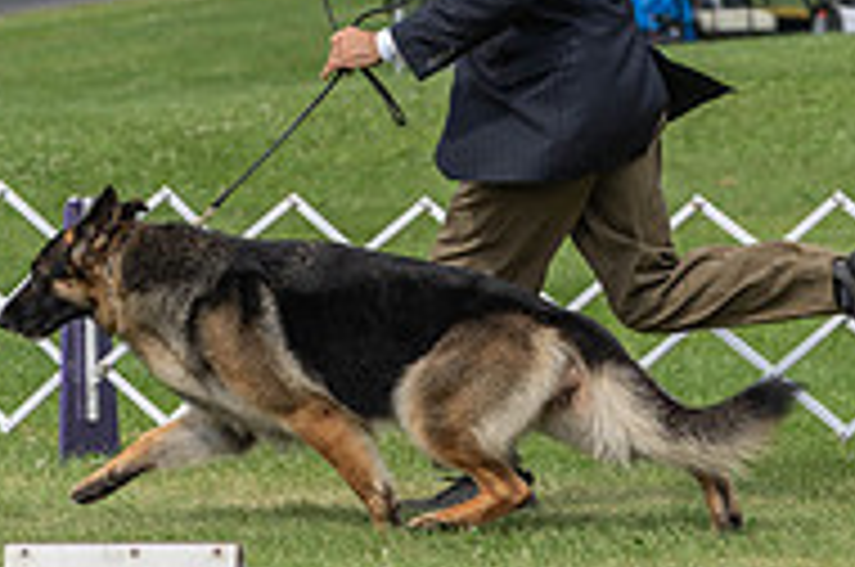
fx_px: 8796
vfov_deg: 3.7
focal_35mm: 371
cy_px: 43
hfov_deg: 5.6
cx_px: 338
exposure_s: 1/800
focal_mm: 117
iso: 320
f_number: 5.6
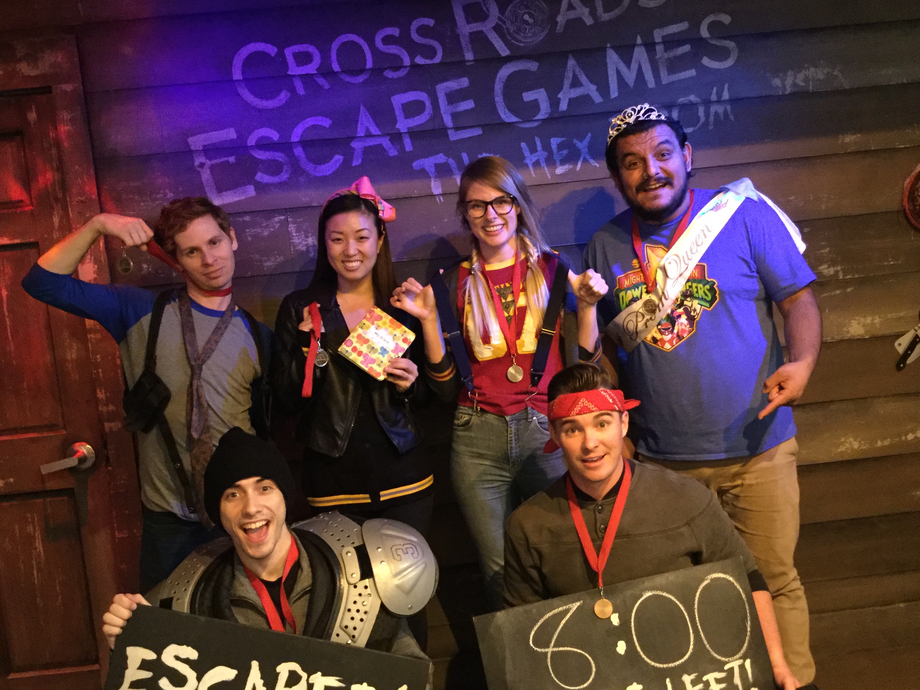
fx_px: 983
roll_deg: +6.0
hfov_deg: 50.1
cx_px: 466
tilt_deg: -5.8
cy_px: 364
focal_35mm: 37
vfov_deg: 38.7
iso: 400
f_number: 2.4
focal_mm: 3.3
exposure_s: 1/15
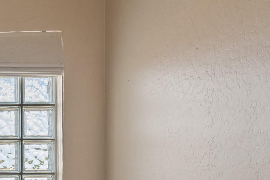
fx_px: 413
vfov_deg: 23.4
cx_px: -123
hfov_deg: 27.0
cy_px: 188
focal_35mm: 55
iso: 100
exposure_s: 1/2.5
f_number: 8
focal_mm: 17
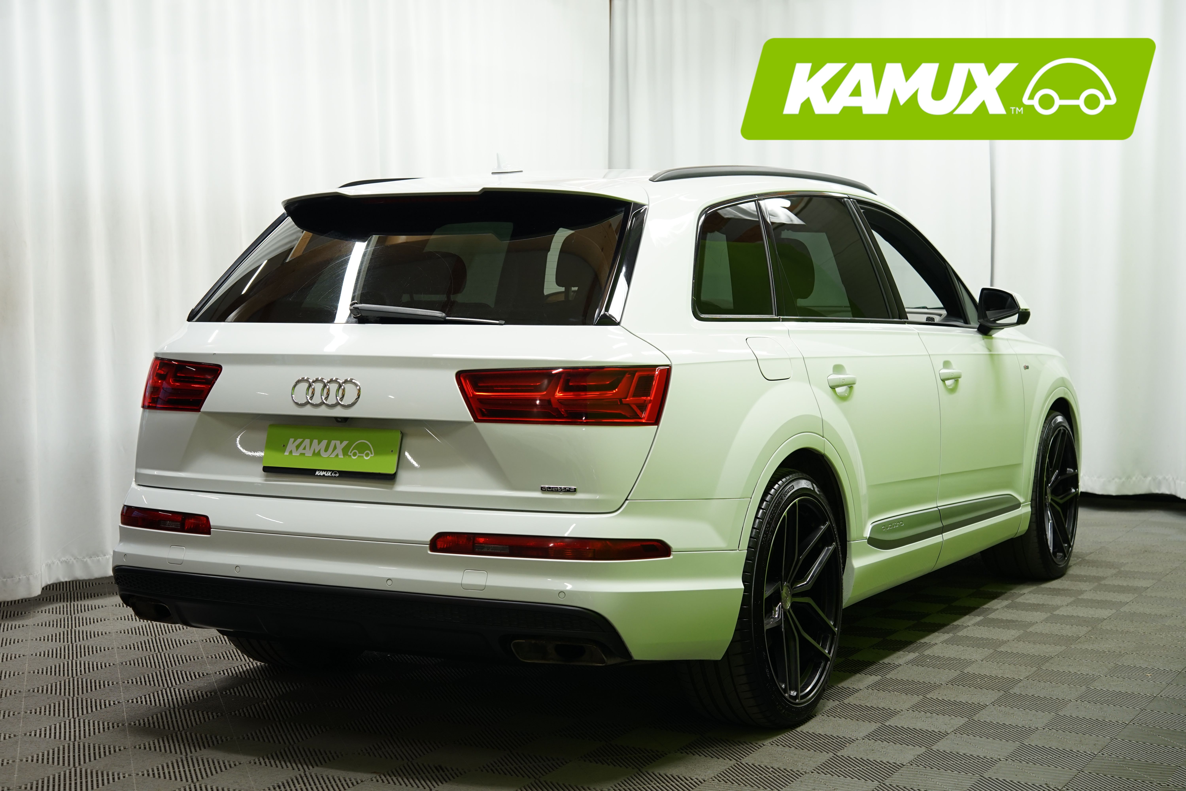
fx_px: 1746
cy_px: 396
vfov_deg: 25.5
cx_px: 593
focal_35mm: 53
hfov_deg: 37.5
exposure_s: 1/20
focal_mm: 53
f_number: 5
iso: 500
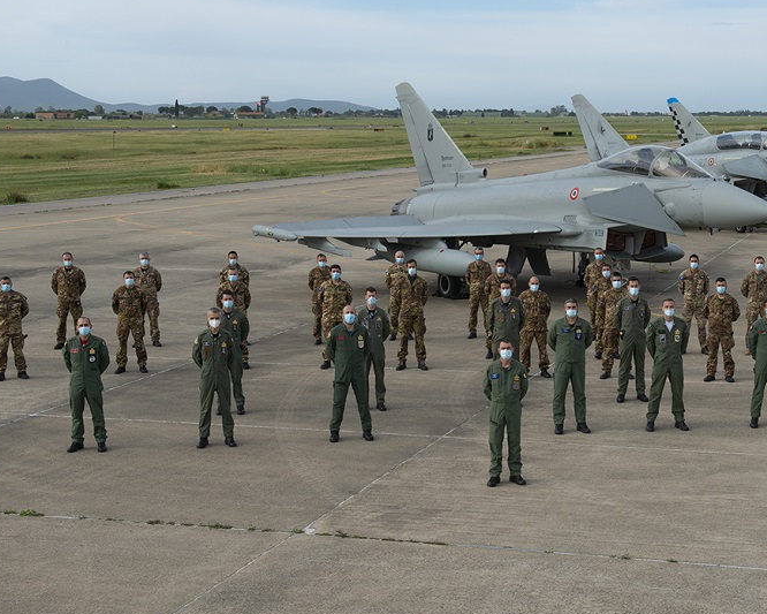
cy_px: 269
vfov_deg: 26.2
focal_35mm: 58
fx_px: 1317
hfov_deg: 32.3
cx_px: 493
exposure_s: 1/250
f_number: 14
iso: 400
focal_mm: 42
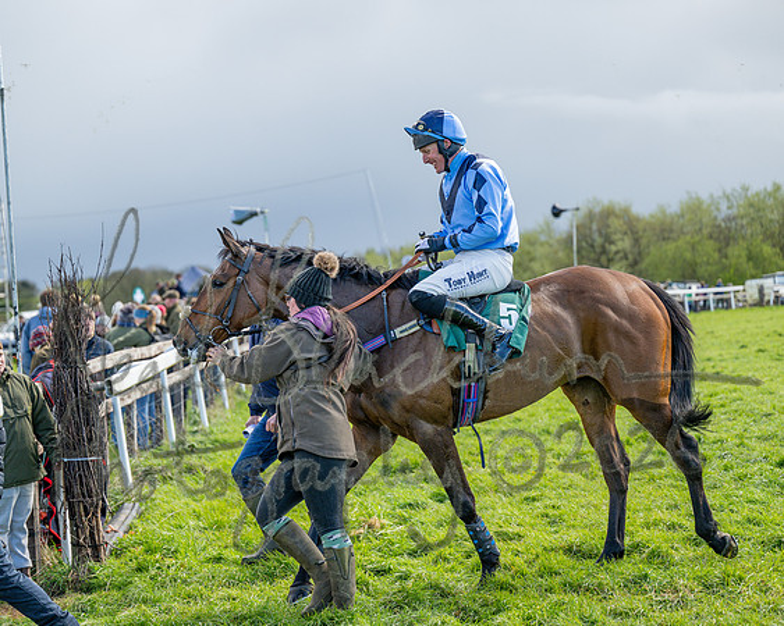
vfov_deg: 19.2
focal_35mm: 80
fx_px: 1856
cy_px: 313
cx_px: 313
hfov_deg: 23.8
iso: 400
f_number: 2.8
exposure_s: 1/1600
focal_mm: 71
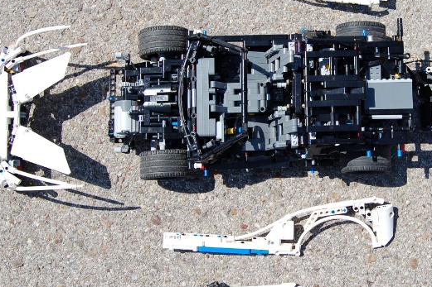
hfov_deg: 34.3
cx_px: 325
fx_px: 684
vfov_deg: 23.7
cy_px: 110
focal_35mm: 57
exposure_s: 1/640
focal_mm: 22
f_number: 5.6
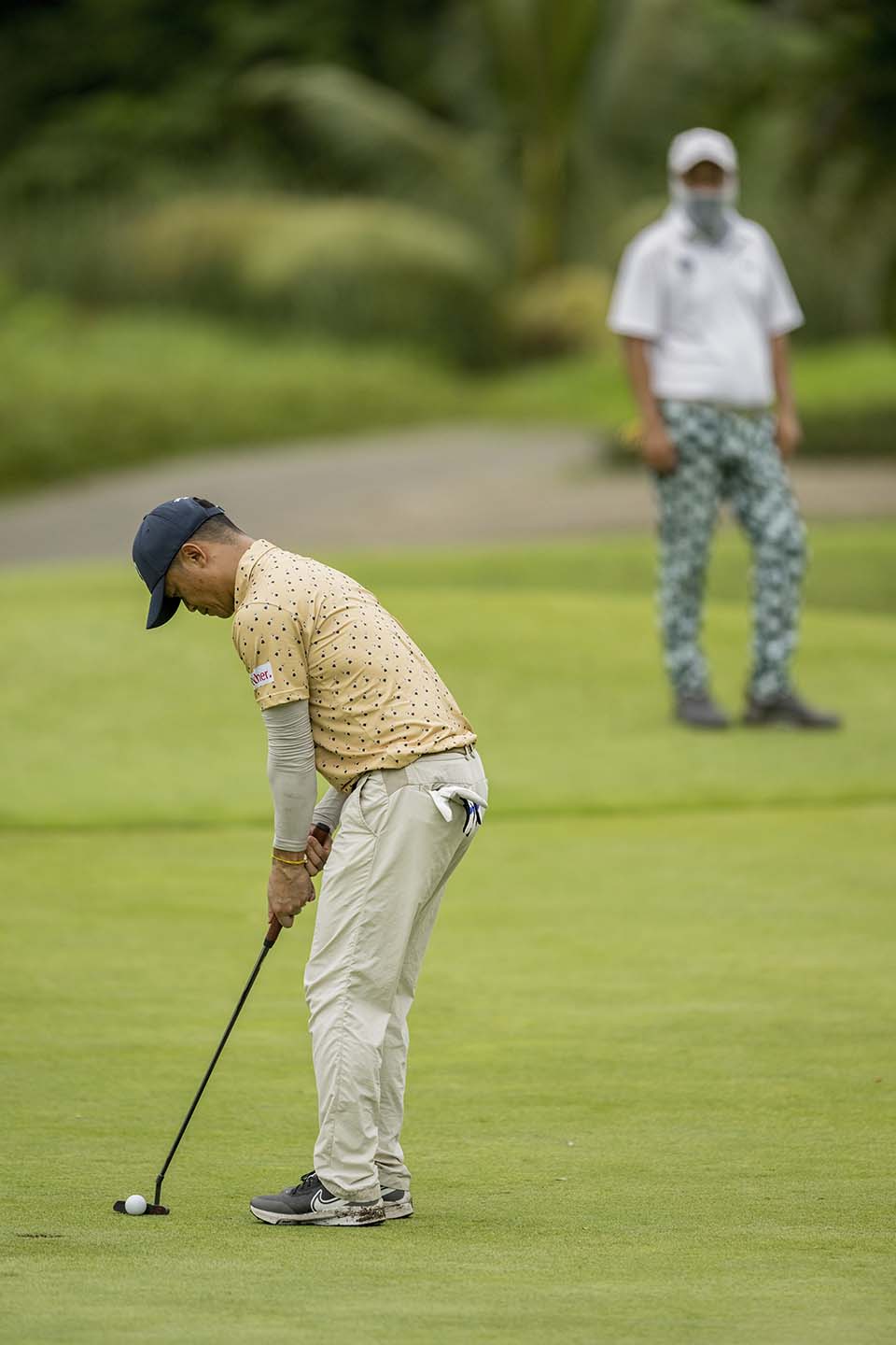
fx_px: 14932
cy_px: 672
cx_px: 448
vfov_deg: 5.2
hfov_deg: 3.4
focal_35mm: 400
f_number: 3.5
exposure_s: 1/5000
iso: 1000
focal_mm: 400
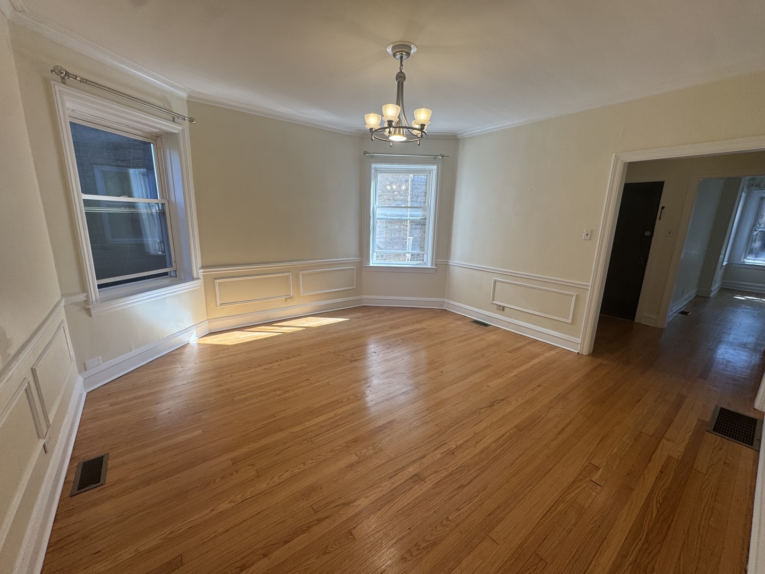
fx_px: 309
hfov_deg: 102.1
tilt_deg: -11.9
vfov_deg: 85.7
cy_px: 287
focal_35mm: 14
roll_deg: -0.8
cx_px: 382
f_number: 2.2
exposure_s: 1/120
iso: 40
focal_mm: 2.22
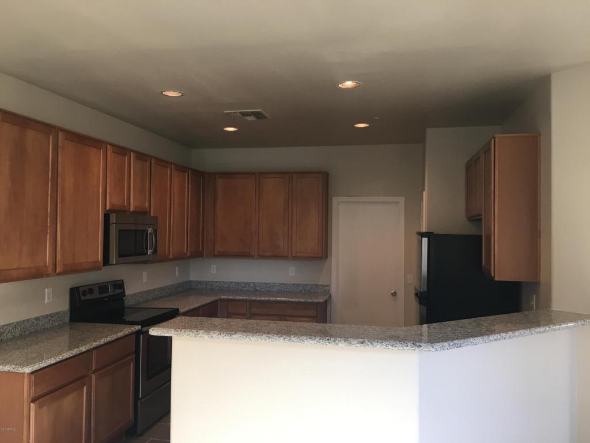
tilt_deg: +1.0
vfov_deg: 48.2
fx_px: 494
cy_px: 222
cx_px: 295
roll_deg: +0.1
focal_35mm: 29
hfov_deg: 61.7
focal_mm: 4.15
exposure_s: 1/30
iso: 64
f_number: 2.2
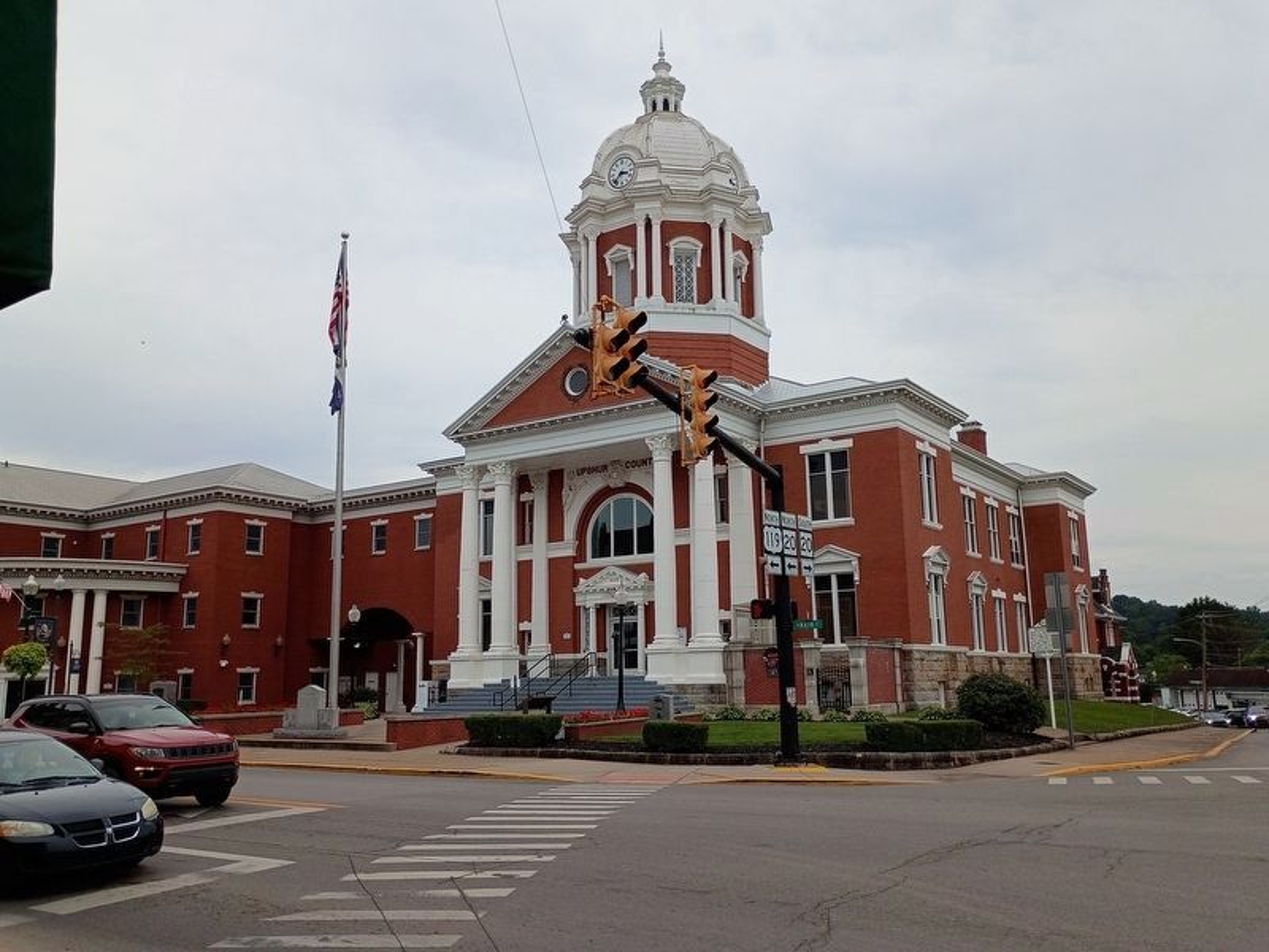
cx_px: 634
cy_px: 476
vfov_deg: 48.2
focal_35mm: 29
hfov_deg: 61.7
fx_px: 1063
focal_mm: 4.27
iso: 102
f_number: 1.8
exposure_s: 1/1307
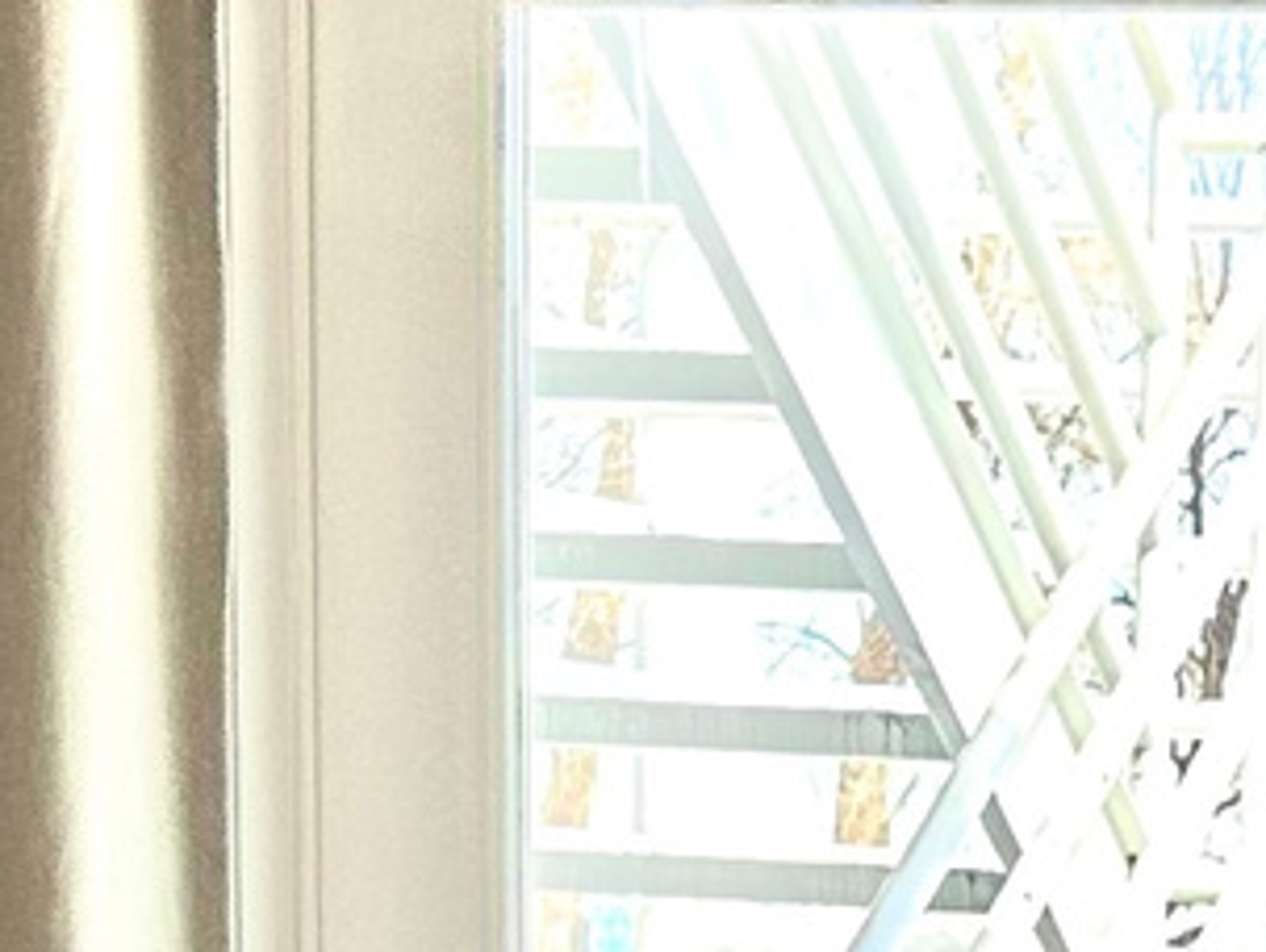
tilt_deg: -13.2
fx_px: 5932
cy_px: 2401
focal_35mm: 162
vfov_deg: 8.3
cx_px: 1492
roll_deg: -2.6
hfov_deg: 11.9
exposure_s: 1/469
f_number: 1.78
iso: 80
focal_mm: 6.86
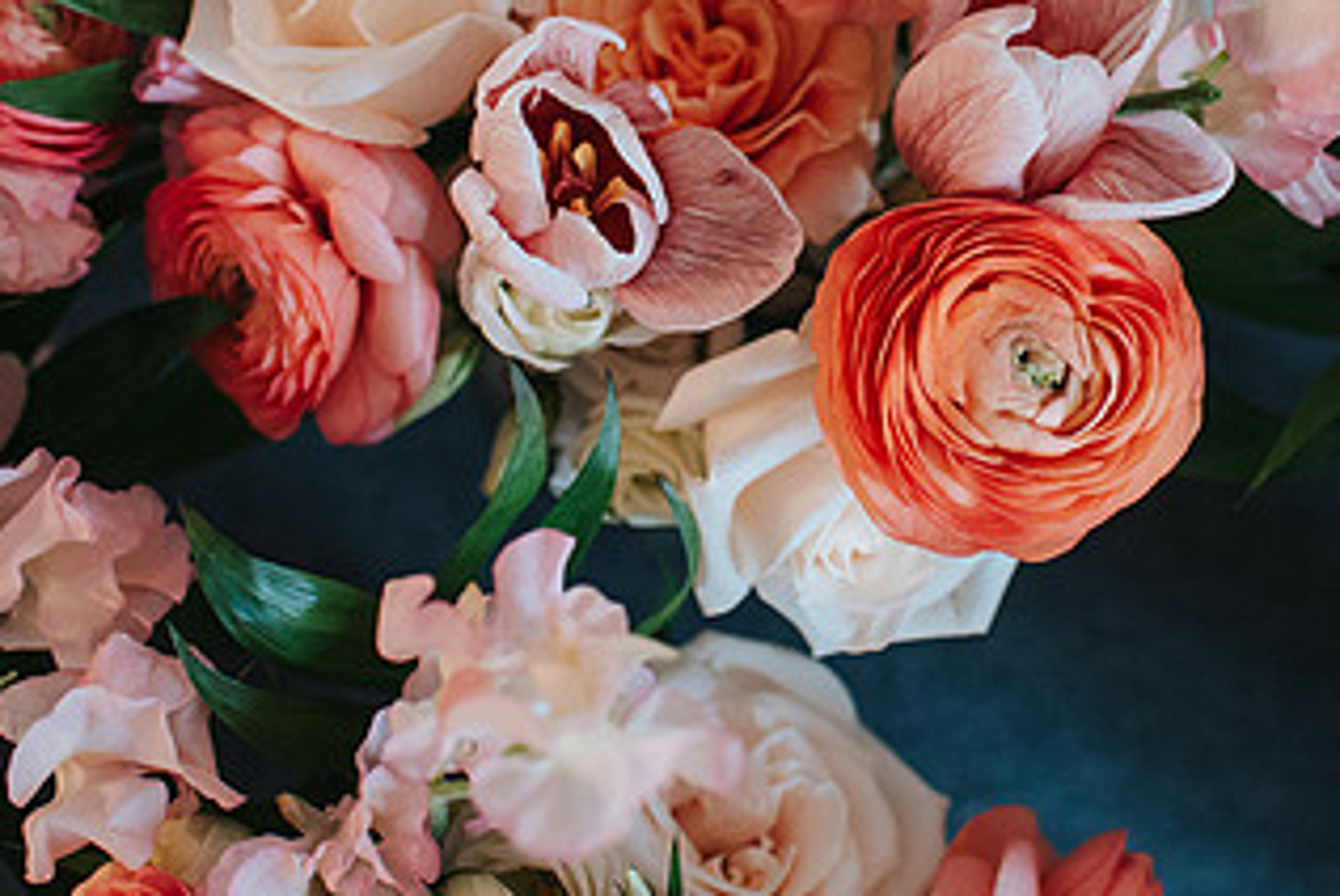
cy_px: 188
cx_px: 807
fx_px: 2384
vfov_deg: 21.0
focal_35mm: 64
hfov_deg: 31.3
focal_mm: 35
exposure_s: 1/160
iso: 1000
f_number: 3.2
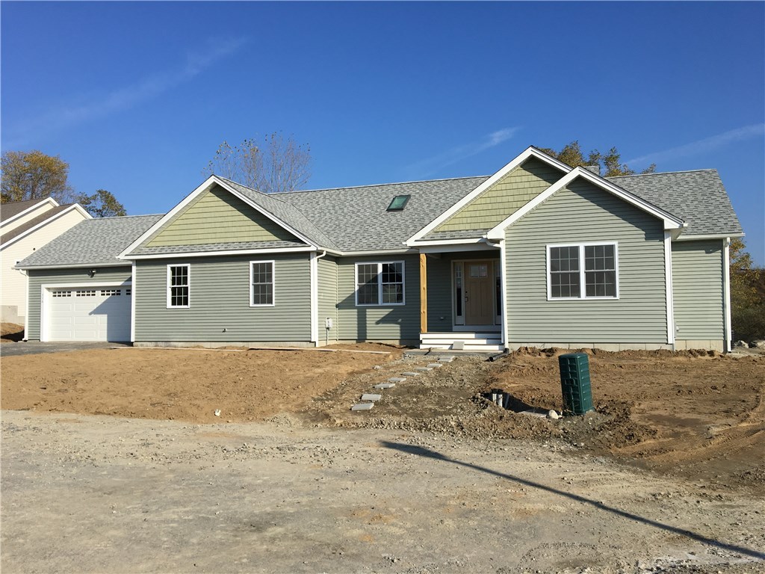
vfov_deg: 48.2
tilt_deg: +4.4
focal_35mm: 29
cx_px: 382
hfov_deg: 61.7
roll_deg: +0.7
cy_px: 287
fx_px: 641
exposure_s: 1/1972
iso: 25
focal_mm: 4.15
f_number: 2.2
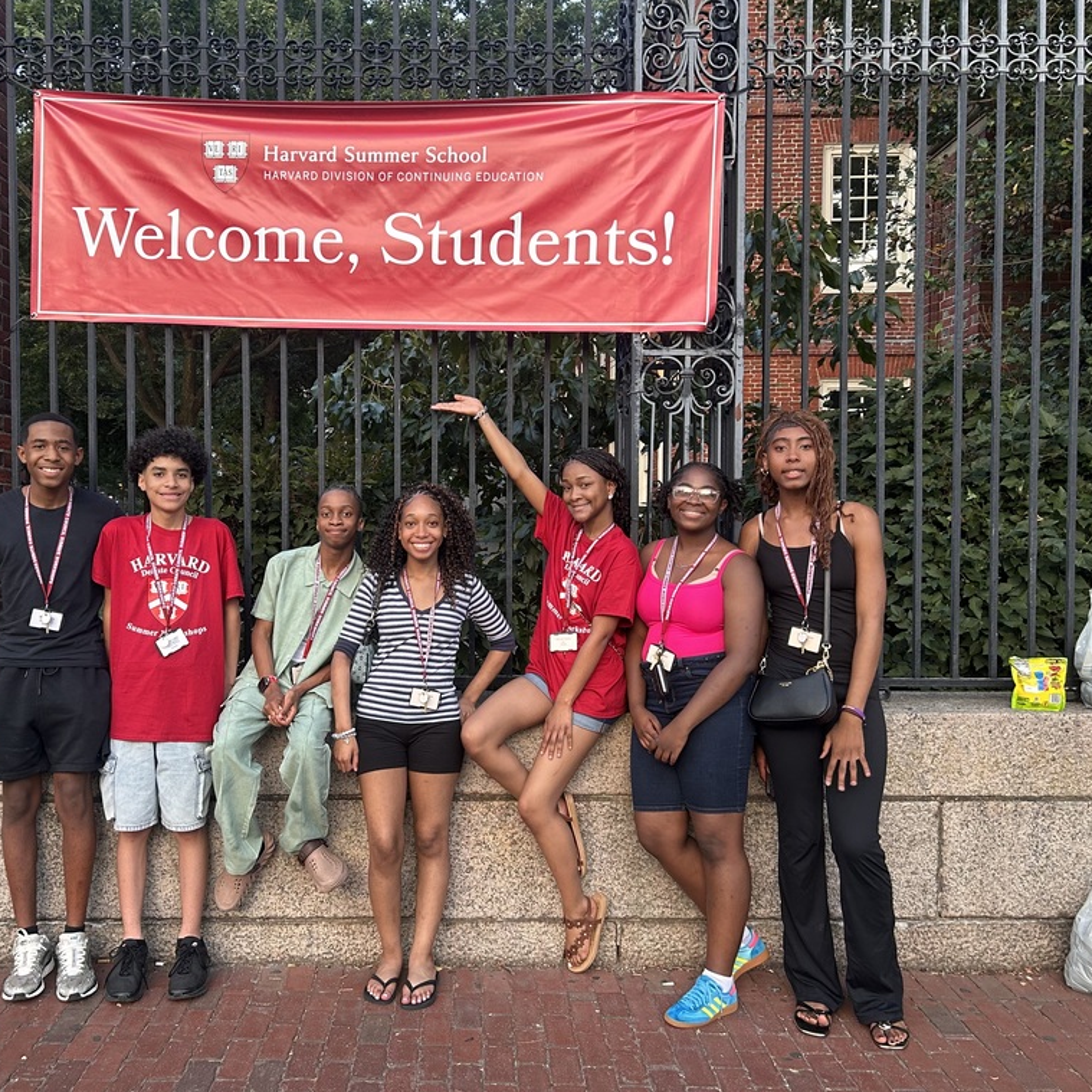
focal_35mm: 31
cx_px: 442
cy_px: 541
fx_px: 1106
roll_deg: +0.3
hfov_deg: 52.2
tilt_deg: -2.7
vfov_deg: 52.5
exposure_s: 1/118
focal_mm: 5.7
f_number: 1.5
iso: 125
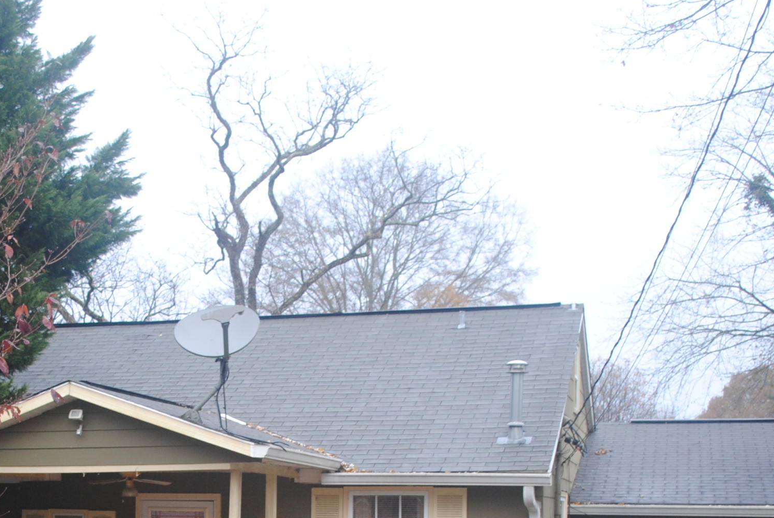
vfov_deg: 21.9
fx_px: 1291
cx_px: 251
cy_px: 505
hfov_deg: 33.0
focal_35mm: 60
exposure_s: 1/20
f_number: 3.8
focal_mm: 20
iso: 200
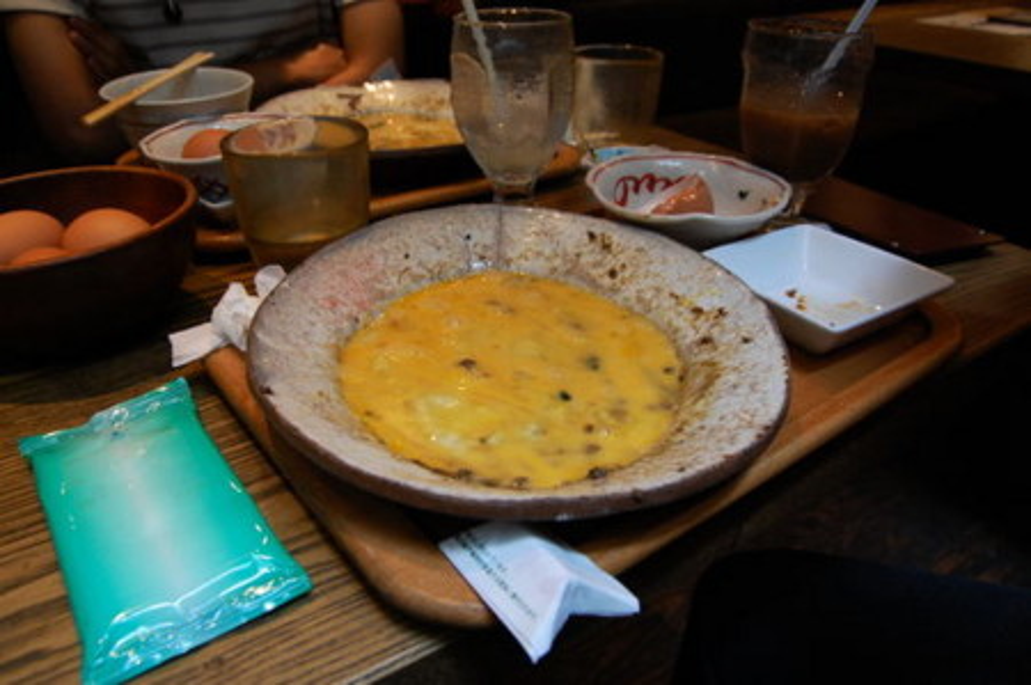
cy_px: 342
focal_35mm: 27
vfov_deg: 47.8
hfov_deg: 67.4
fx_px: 772
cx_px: 516
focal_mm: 18
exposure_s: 1/20
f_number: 7.1
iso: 800
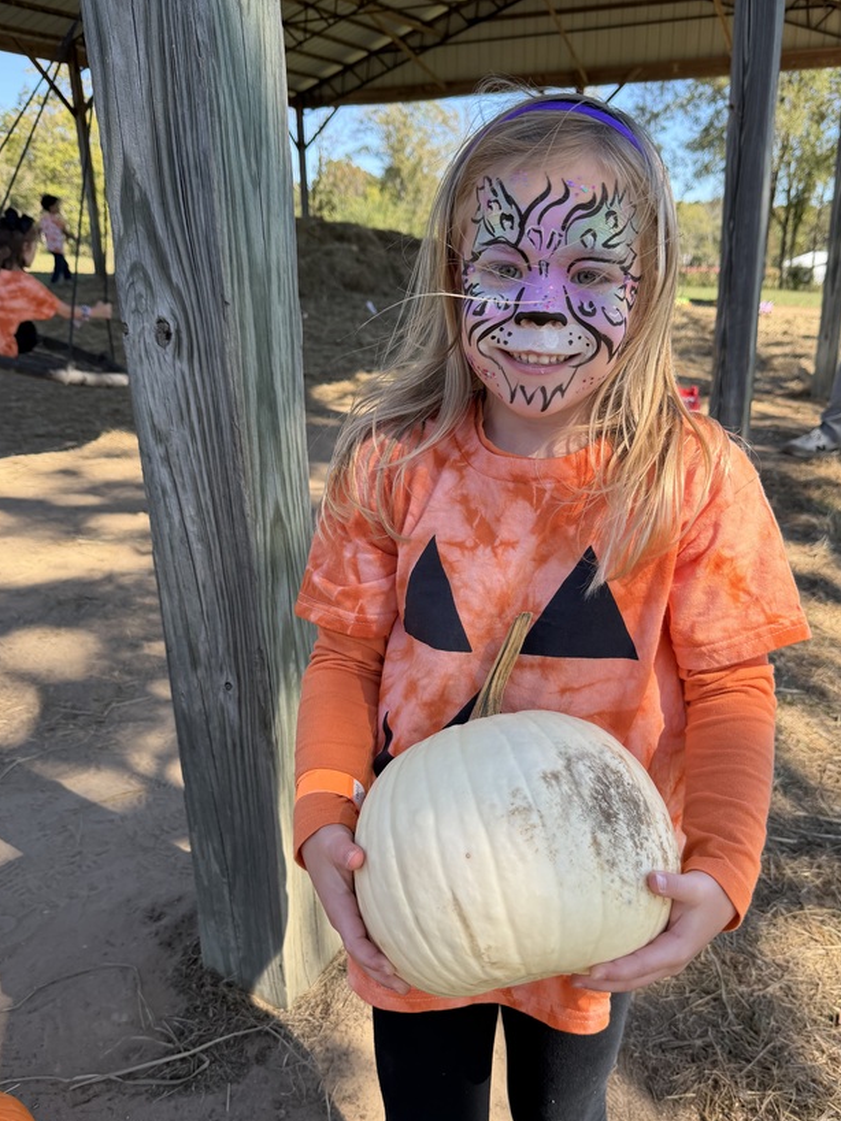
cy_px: 627
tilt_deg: -19.1
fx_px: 972
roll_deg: +1.7
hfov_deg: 46.7
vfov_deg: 59.8
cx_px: 473
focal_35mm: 30
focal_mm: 6.76
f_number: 1.78
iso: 100
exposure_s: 1/1156
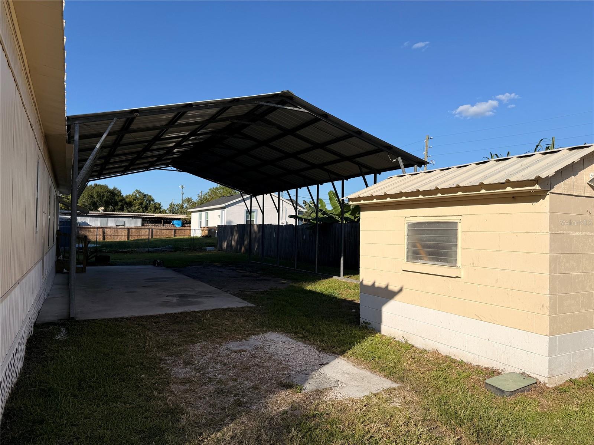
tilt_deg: +1.5
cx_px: 297
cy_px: 222
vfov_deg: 56.8
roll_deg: -1.0
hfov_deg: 71.6
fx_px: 412
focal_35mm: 24
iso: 80
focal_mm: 6.76
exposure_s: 1/6173
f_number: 1.78
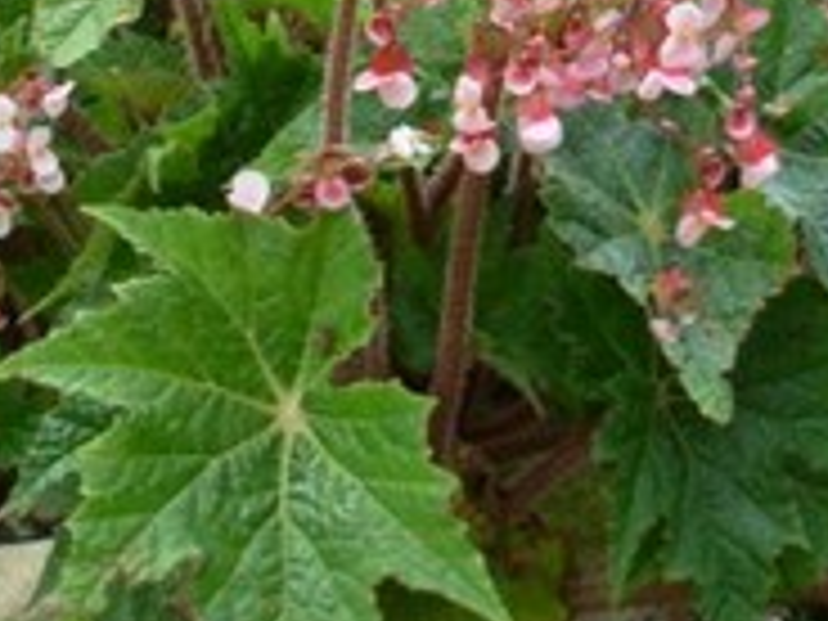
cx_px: 405
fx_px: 2368
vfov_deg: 14.6
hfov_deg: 19.8
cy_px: -45
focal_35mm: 99
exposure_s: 1/140
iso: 50
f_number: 2.9
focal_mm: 6.3
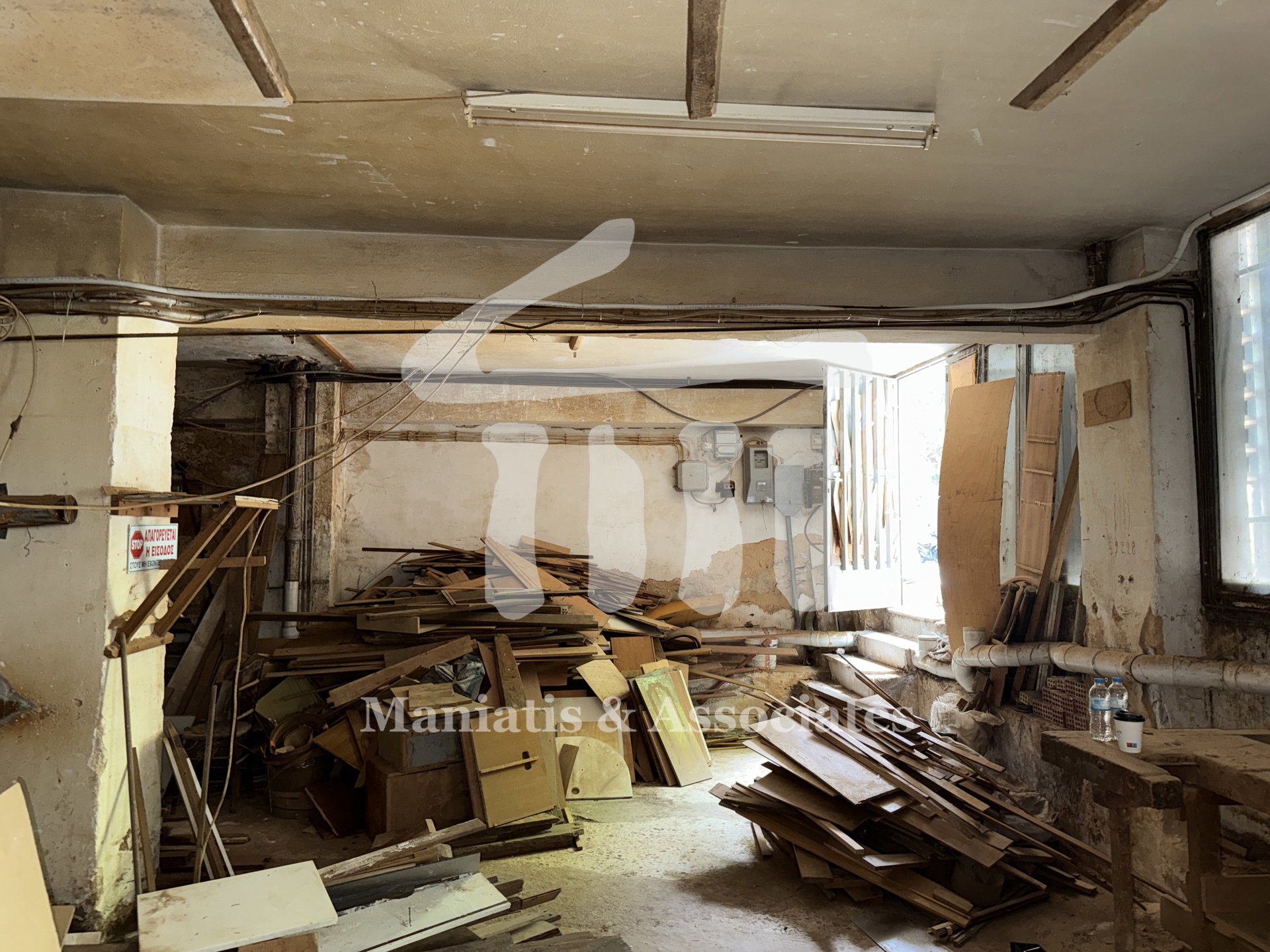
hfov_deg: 71.6
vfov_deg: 56.8
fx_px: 881
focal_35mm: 24
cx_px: 635
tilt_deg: +5.1
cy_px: 476
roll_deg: +0.3
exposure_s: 1/17
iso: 125
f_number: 1.78
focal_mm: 6.76
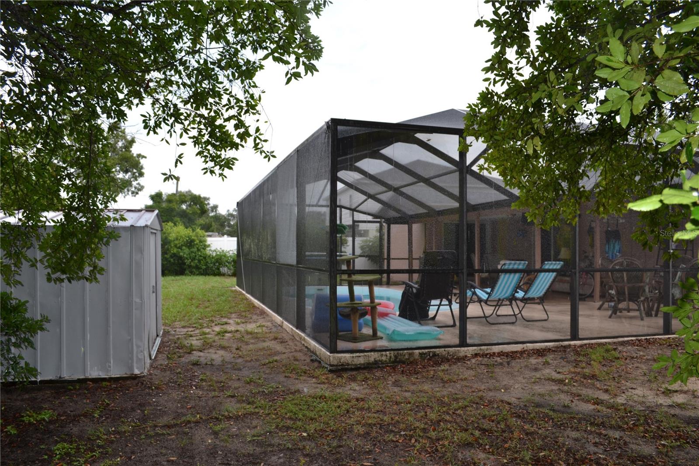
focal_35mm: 27
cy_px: 233
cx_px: 350
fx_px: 524
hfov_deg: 67.4
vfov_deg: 47.9
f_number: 5
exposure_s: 1/200
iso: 100
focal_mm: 18
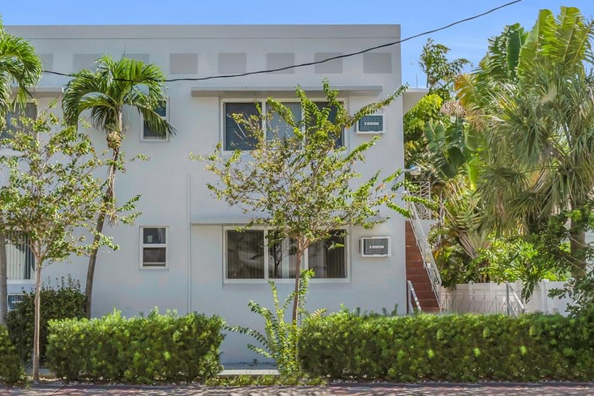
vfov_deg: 27.0
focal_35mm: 50
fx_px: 825
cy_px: 228
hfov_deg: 39.3
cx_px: 224
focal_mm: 20
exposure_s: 1/1600
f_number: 9
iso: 200
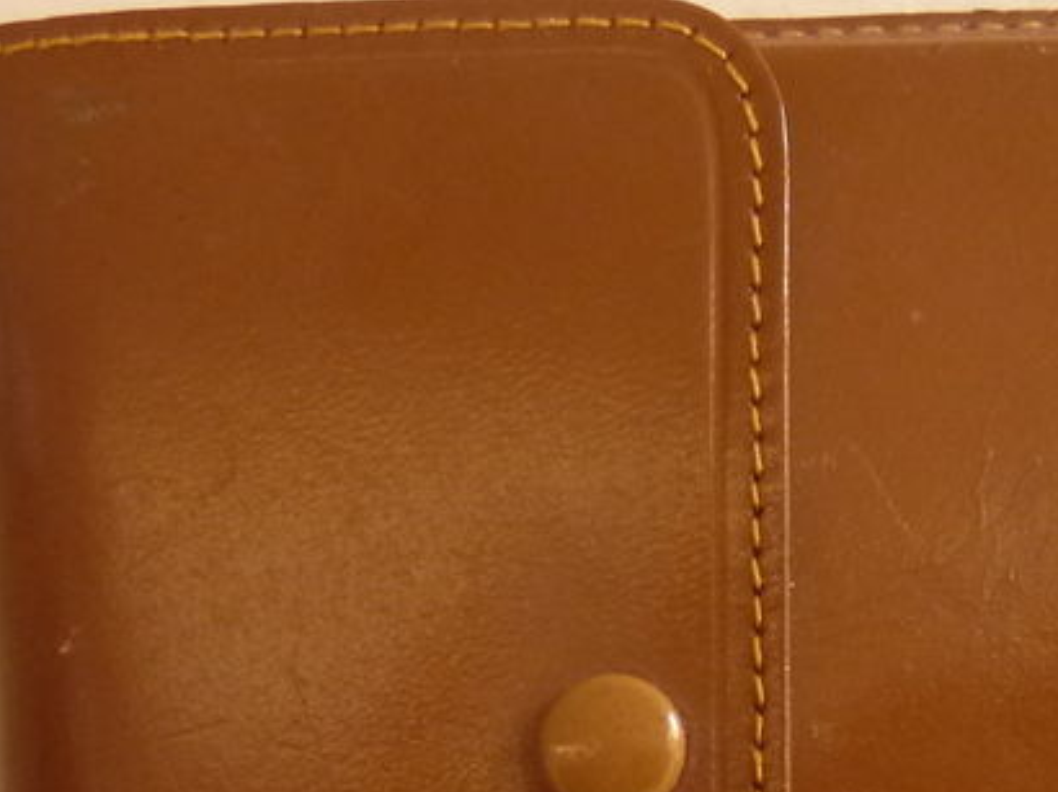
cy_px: 738
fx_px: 1863
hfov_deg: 31.2
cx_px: 787
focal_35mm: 61
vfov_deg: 23.3
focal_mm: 4.1
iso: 320
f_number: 3.3
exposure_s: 1/30
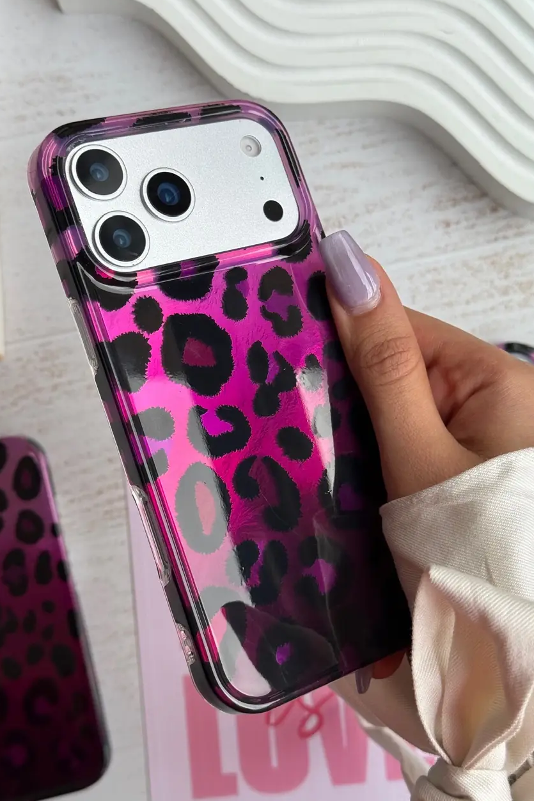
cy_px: 394
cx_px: 265
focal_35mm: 51
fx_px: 1135
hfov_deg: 26.5
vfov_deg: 38.9
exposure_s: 1/1167
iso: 64
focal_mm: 6.76
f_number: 1.78
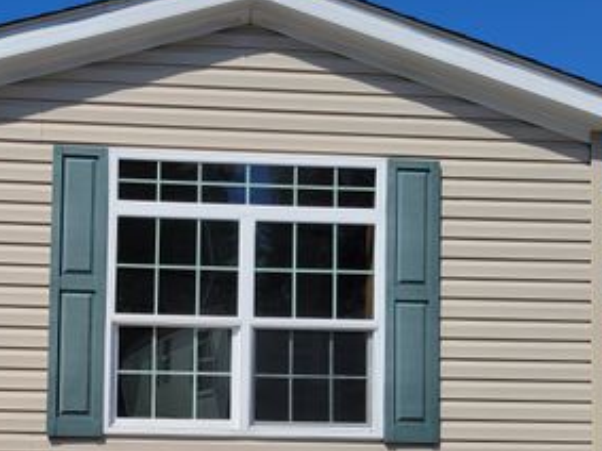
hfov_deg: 39.8
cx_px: 130
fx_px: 800
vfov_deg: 30.6
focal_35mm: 46
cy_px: 373
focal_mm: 5.4
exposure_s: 1/4529
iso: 40
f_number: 1.8
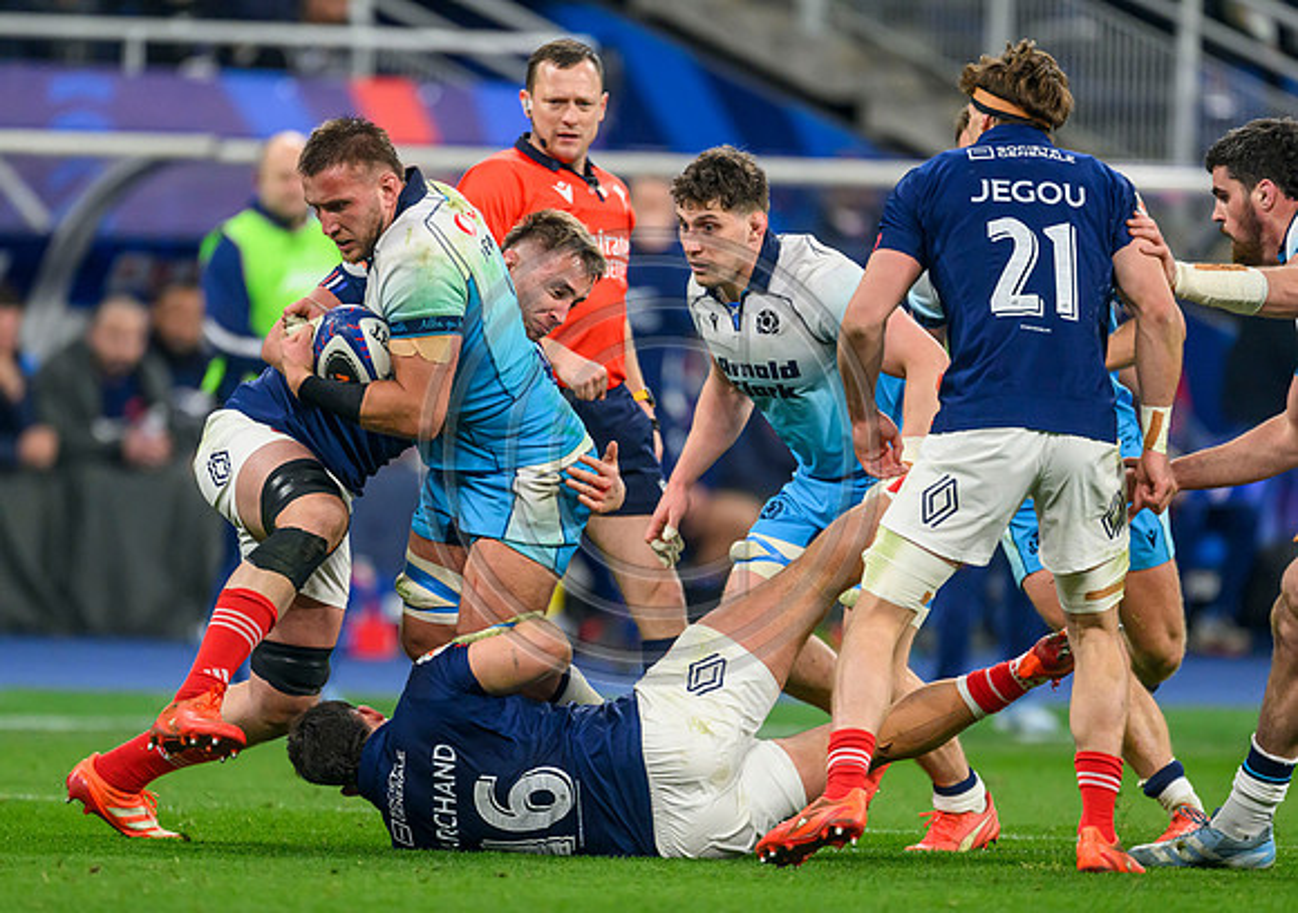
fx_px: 24996
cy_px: 483
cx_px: 694
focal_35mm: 682
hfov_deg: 3.0
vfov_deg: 2.1
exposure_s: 1/1600
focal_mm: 560
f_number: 4
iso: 3200
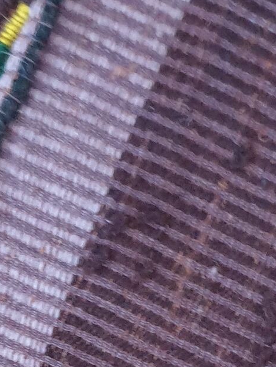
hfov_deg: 12.2
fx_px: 1276
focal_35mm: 120
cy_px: 383
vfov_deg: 16.0
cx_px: -8
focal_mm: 4.3
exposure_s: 1/12
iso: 250
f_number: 1.5
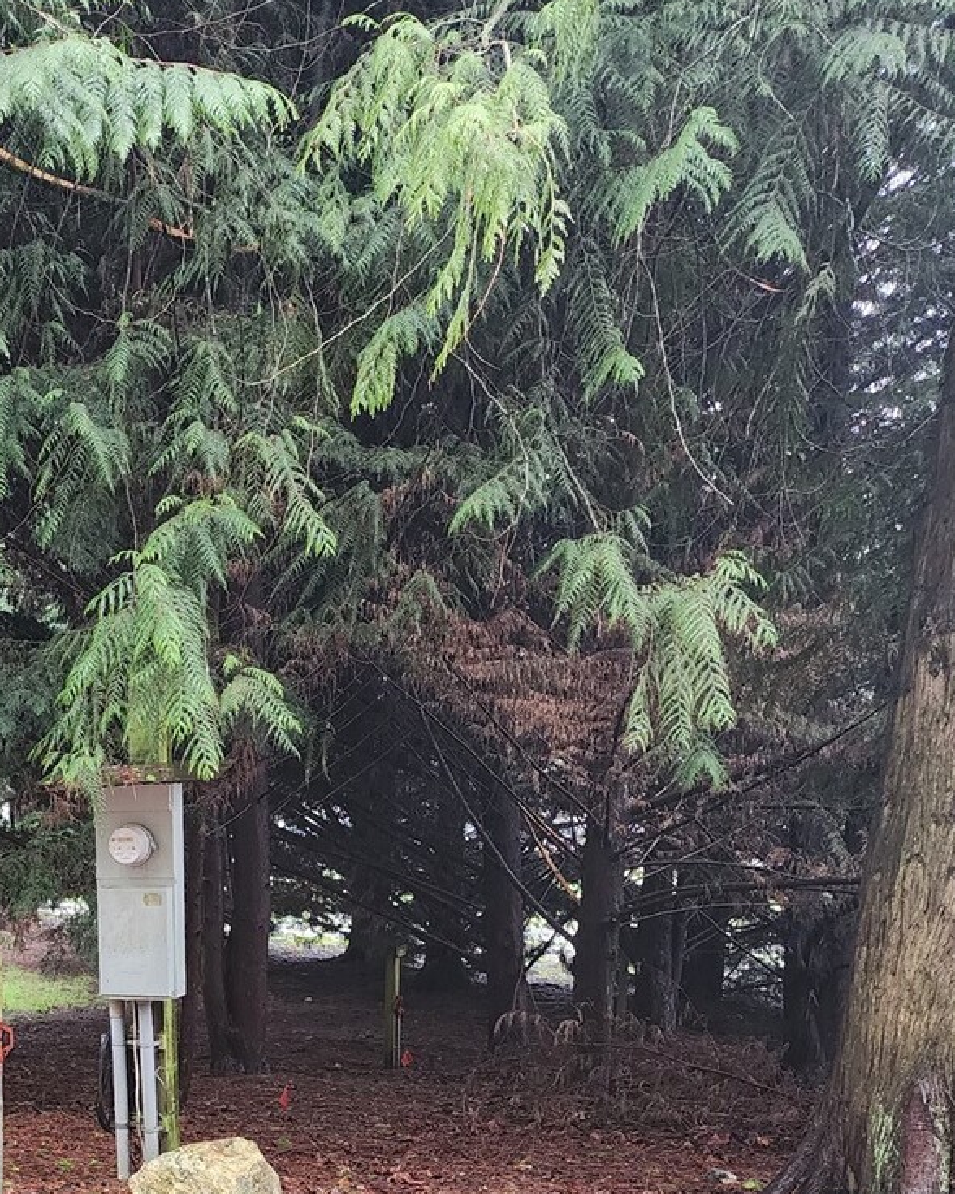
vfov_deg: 39.0
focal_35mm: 44
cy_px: 1075
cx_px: 109
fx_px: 1555
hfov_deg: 32.6
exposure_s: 1/120
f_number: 1.8
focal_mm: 6.4
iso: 800
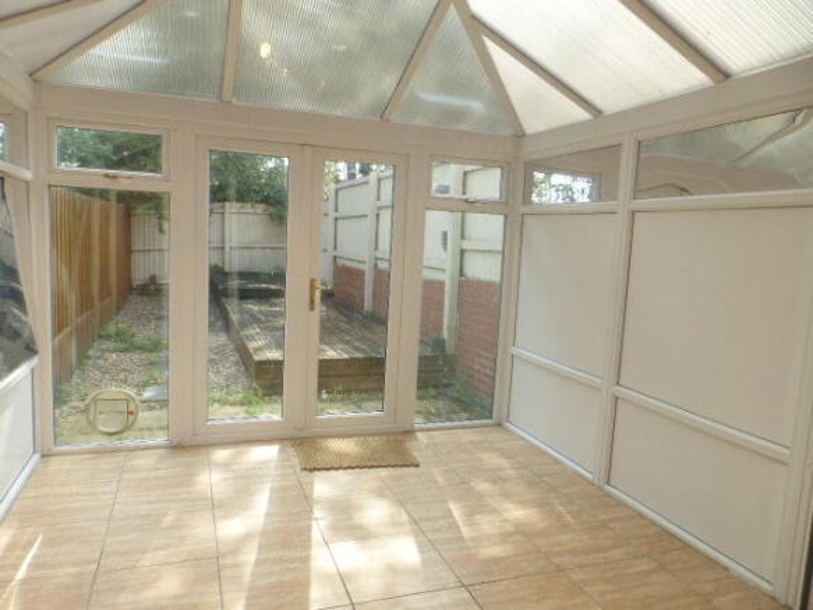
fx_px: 587
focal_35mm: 25
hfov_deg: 69.4
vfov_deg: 54.9
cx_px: 406
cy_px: 305
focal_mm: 4.4
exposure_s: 1/100
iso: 100
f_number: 4
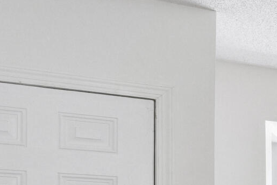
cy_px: 240
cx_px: 723
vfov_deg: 13.4
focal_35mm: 99
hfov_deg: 13.1
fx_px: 762
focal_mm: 17
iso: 250
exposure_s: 1/15
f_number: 8
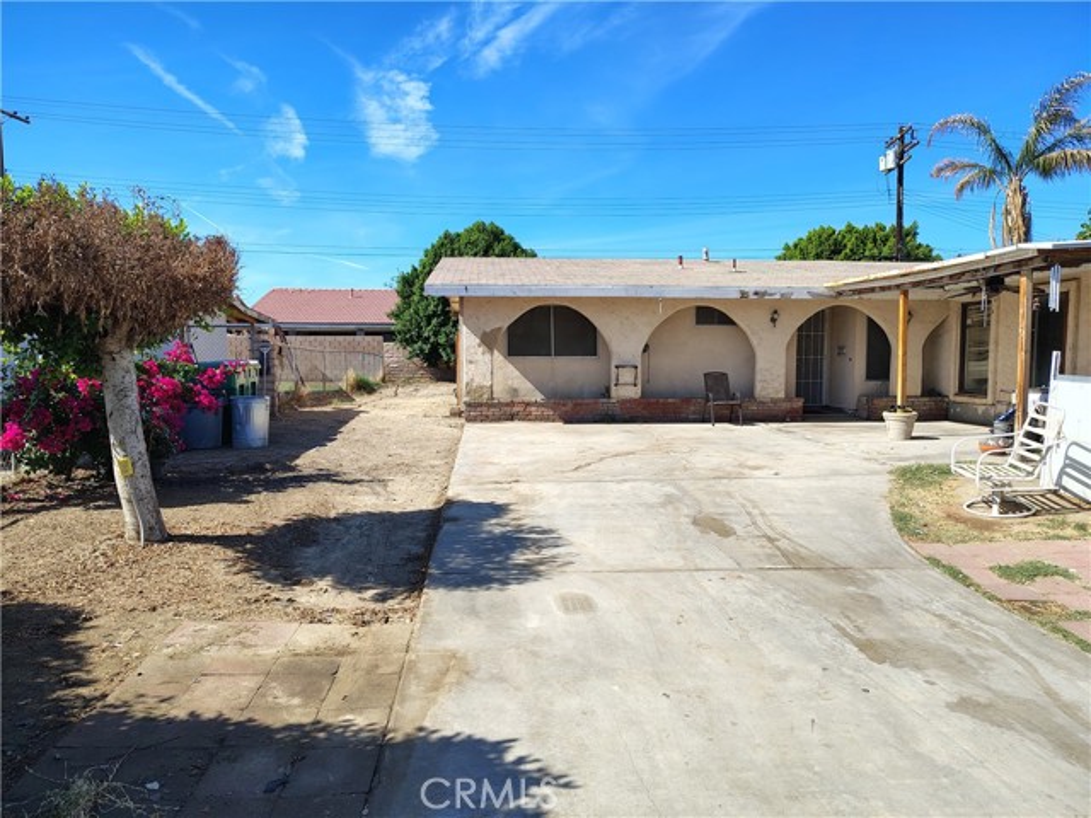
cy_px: 409
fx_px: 756
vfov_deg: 56.8
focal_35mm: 24
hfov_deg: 71.6
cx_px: 546
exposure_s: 1/1443
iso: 101
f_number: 1.8
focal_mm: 5.56
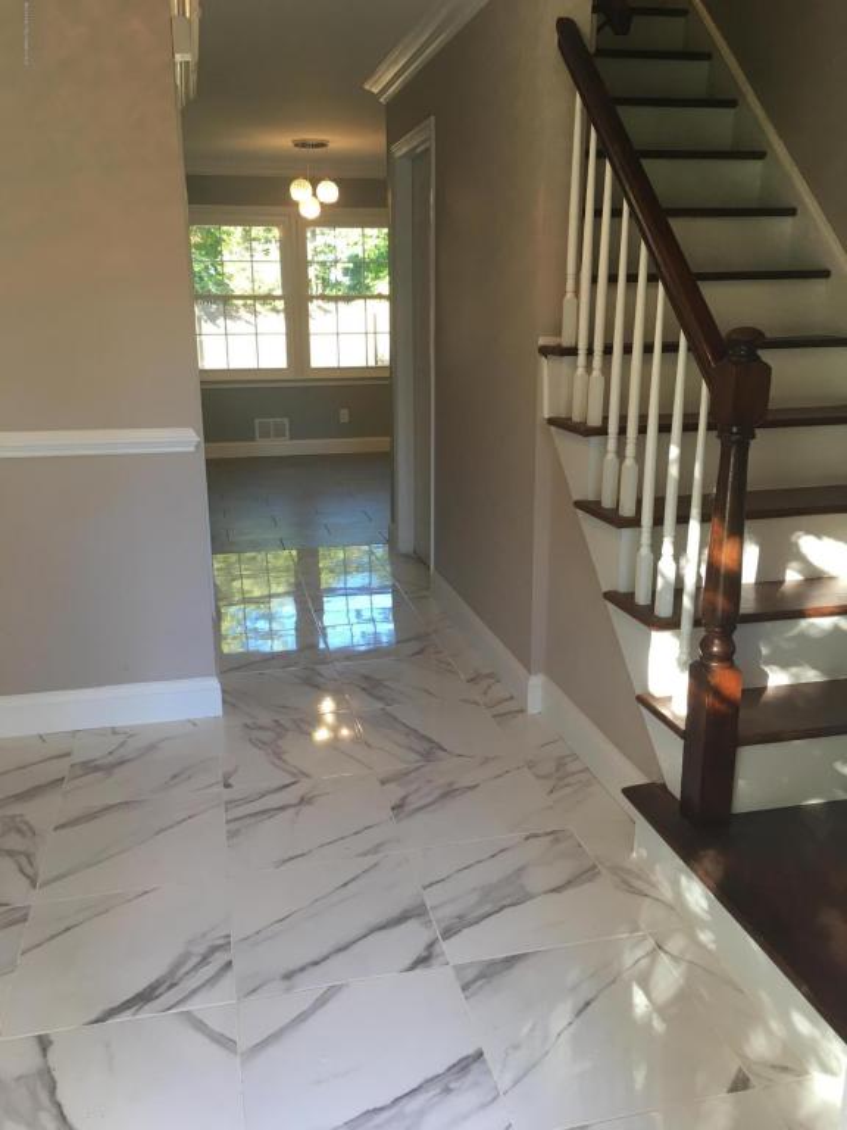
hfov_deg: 48.2
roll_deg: +0.9
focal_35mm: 29
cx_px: 424
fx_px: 946
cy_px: 565
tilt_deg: -15.8
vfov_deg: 61.7
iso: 25
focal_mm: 4.15
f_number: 2.2
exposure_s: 1/30
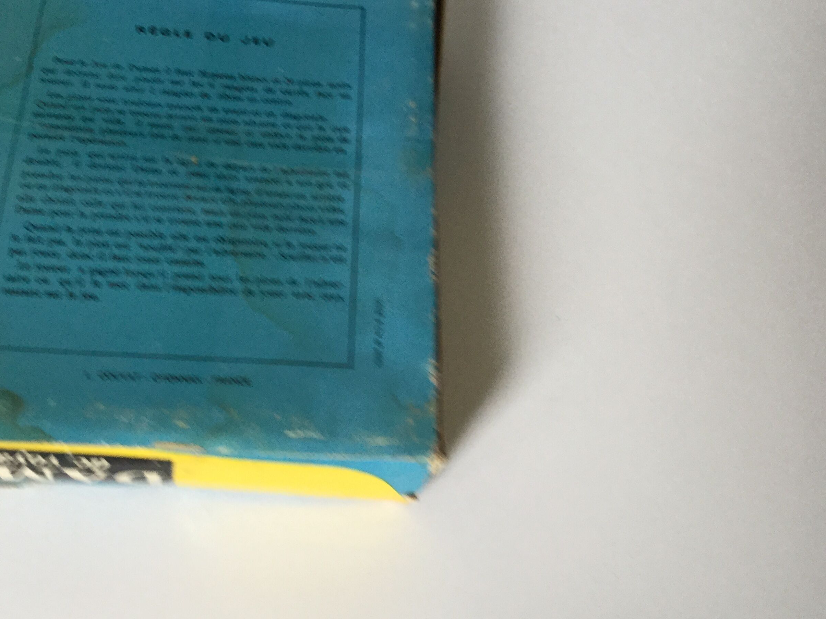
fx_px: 1002
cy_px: 364
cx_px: 327
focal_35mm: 42
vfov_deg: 34.3
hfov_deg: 44.5
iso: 40
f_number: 2.4
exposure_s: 1/33
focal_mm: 3.3
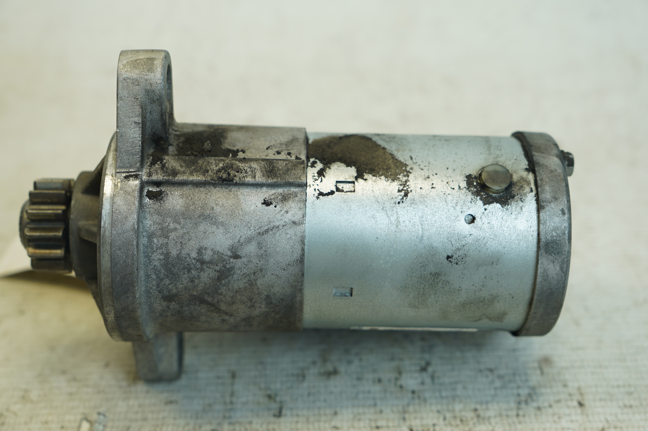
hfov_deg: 36.3
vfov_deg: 24.6
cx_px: 324
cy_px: 216
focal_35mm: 55
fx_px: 989
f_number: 4
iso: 125
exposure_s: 1/60
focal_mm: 37
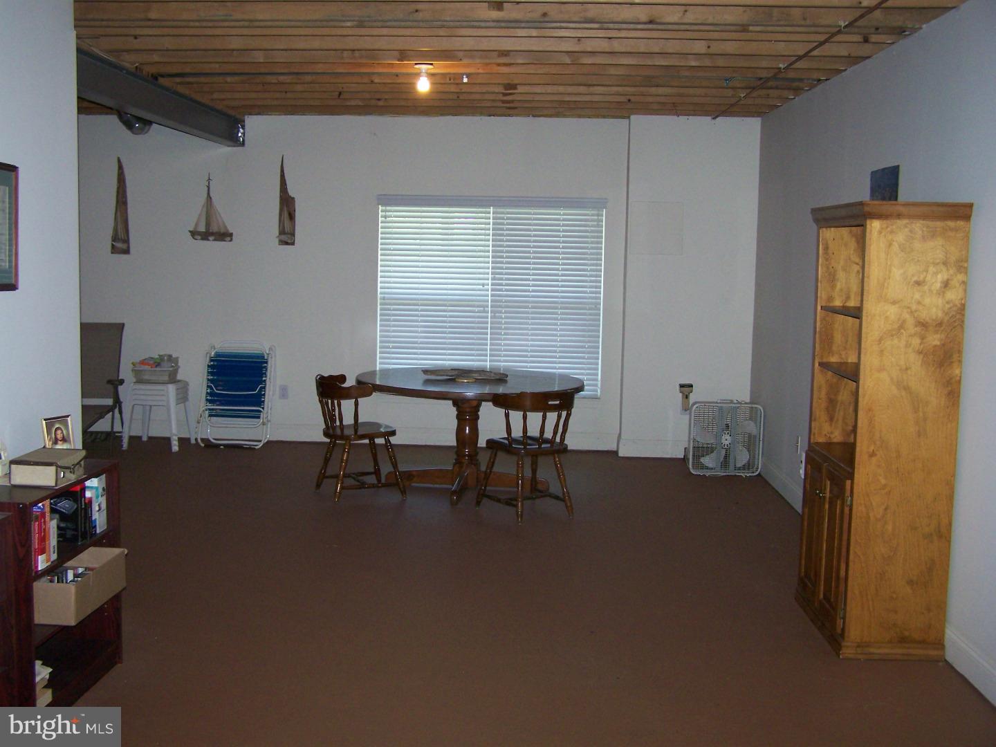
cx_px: 498
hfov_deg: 49.0
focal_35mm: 38
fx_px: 1093
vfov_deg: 37.7
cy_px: 374
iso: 160
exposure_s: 1/60
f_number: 2.8
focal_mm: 6.3
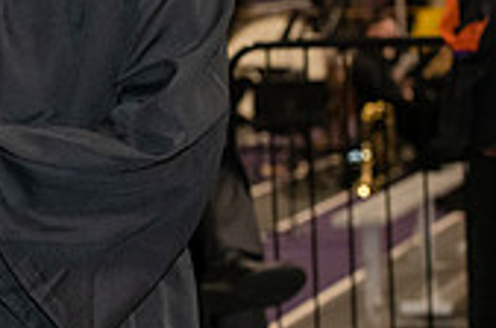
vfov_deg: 5.7
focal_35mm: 241
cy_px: -28
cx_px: -338
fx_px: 3314
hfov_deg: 8.3
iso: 2500
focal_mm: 70
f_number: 5
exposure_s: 1/200
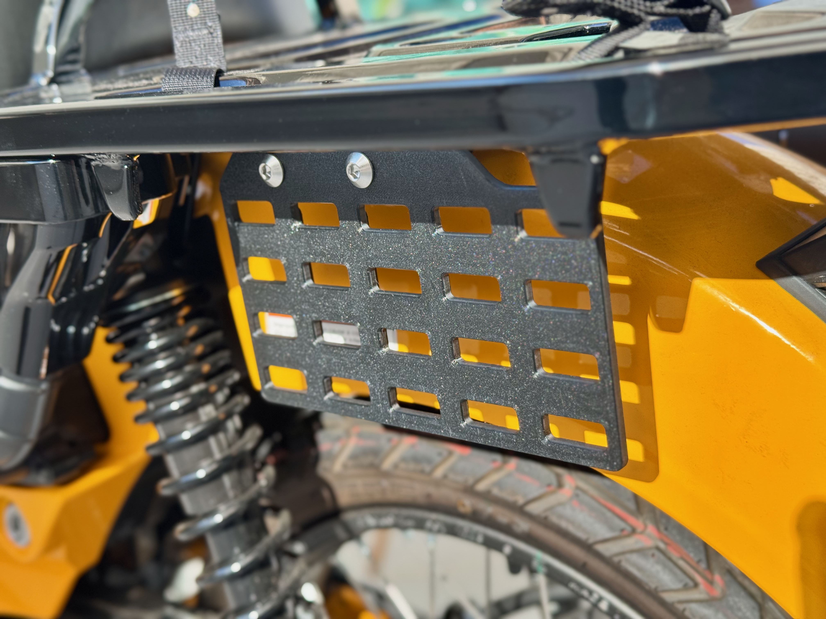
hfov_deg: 39.7
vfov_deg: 30.3
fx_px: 1145
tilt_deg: -5.5
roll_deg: -3.2
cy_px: 310
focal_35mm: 48
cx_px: 413
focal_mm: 6.76
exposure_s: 1/221
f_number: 1.78
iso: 64
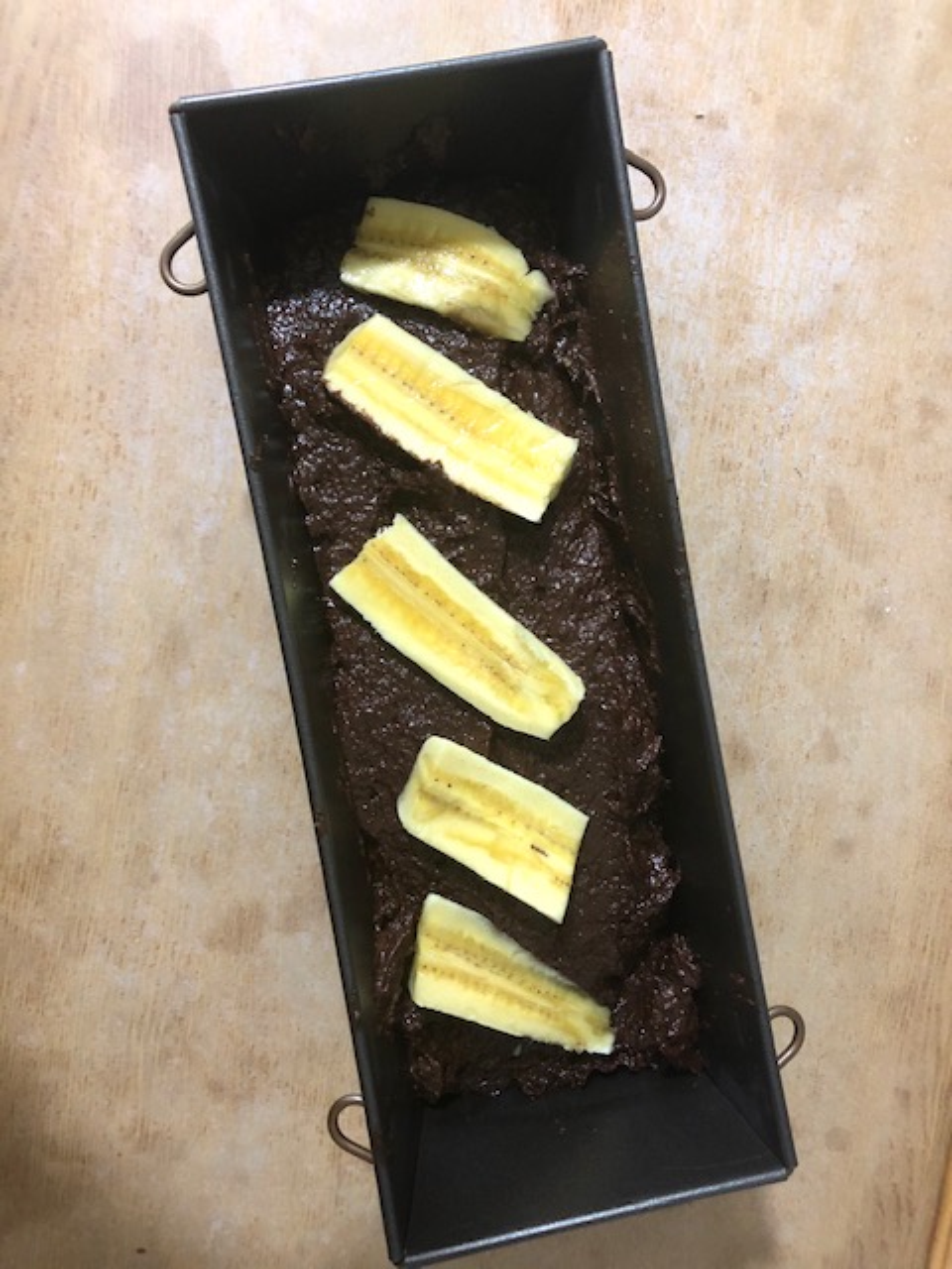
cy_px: 634
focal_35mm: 28
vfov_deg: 63.4
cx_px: 476
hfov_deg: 49.7
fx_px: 1027
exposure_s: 1/9
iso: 100
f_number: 1.8
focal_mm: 3.99
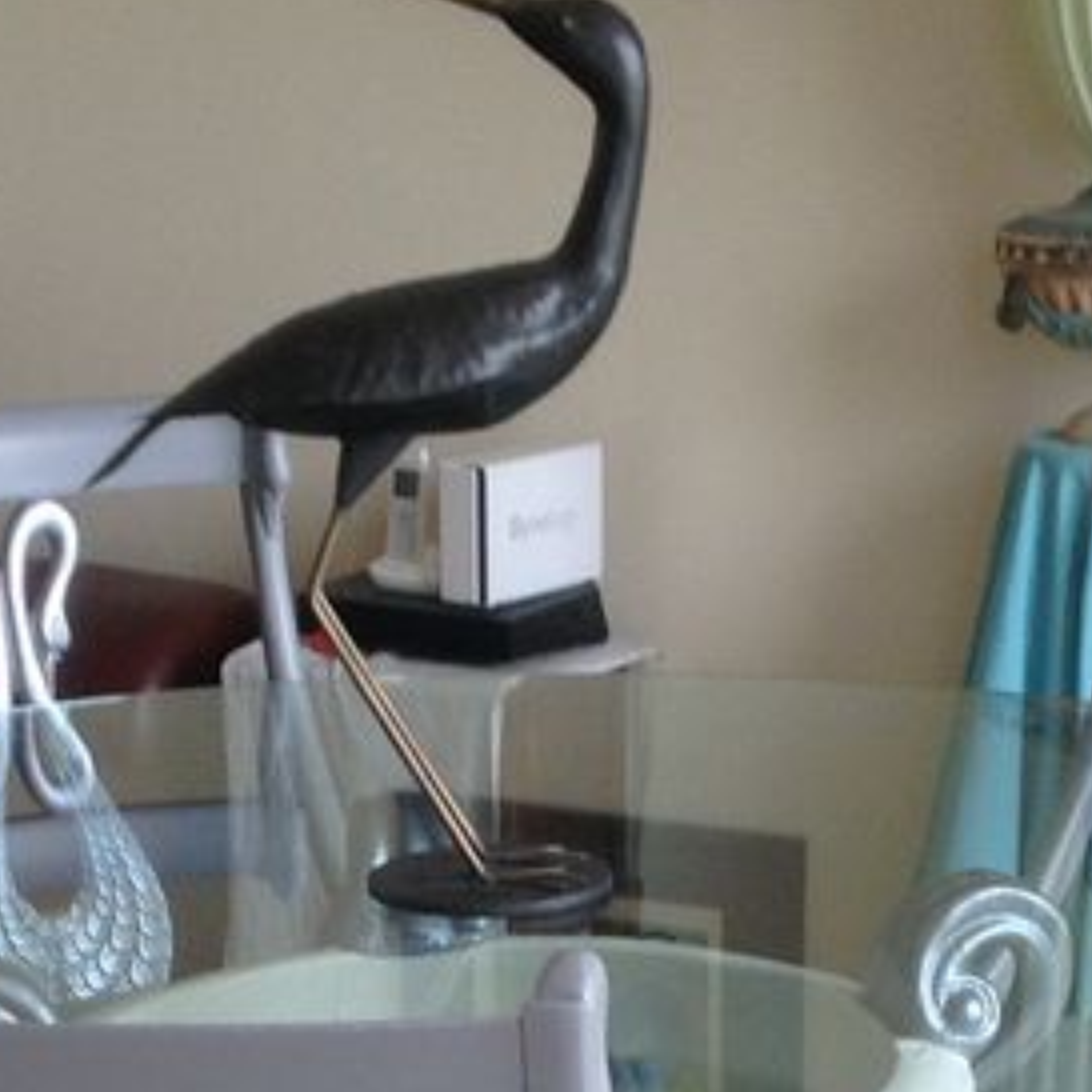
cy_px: 1342
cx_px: 596
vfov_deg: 14.9
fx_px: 4033
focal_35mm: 113
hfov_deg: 15.4
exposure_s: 1/60
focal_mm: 4.28
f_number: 2.4
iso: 80
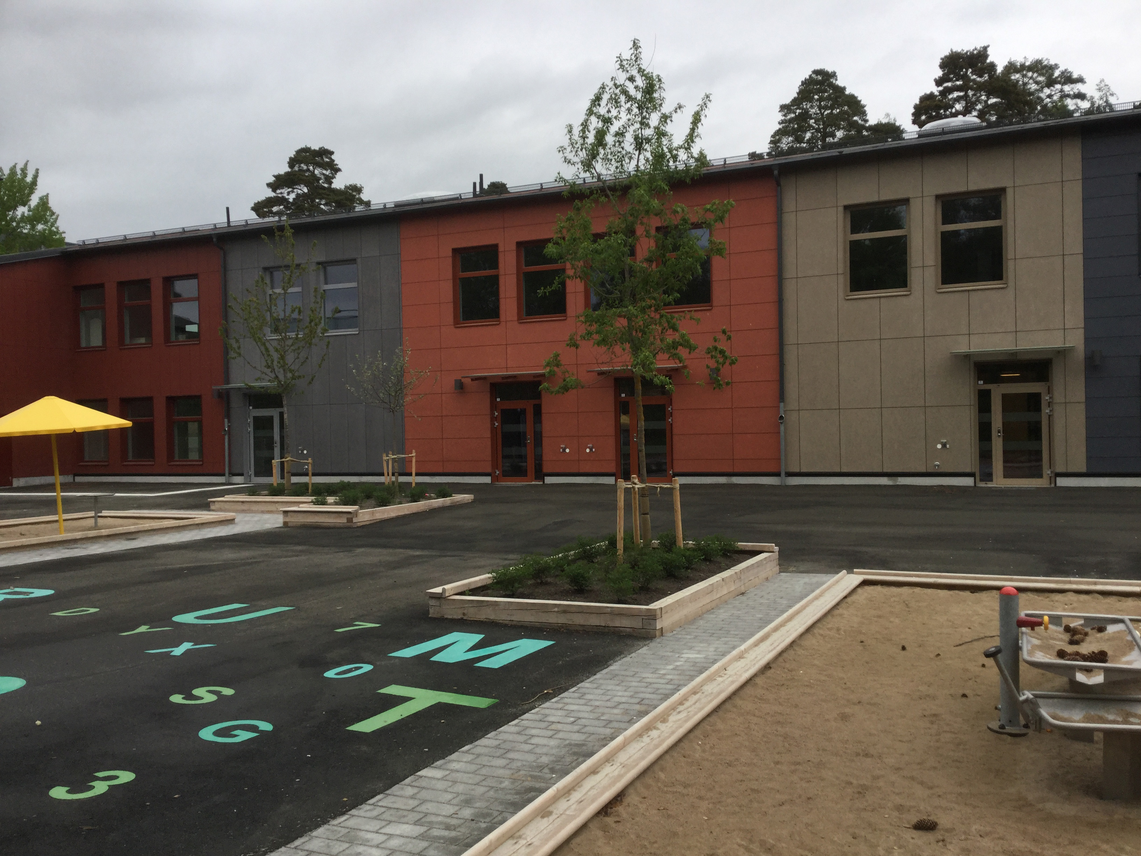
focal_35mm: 31
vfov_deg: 45.4
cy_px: 428
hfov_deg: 58.4
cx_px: 570
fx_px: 1022
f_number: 2.4
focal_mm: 3.3
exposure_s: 1/330
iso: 25
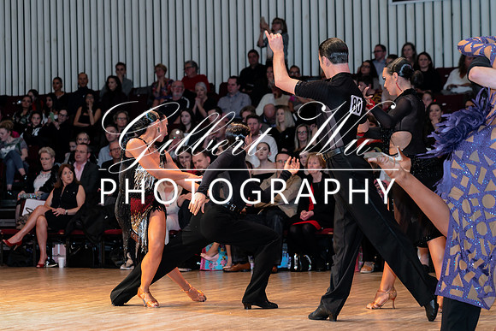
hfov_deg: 21.1
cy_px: 169
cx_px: 158
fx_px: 1325
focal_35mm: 96
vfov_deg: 14.2
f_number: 2.8
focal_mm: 70
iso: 200
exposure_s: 1/125
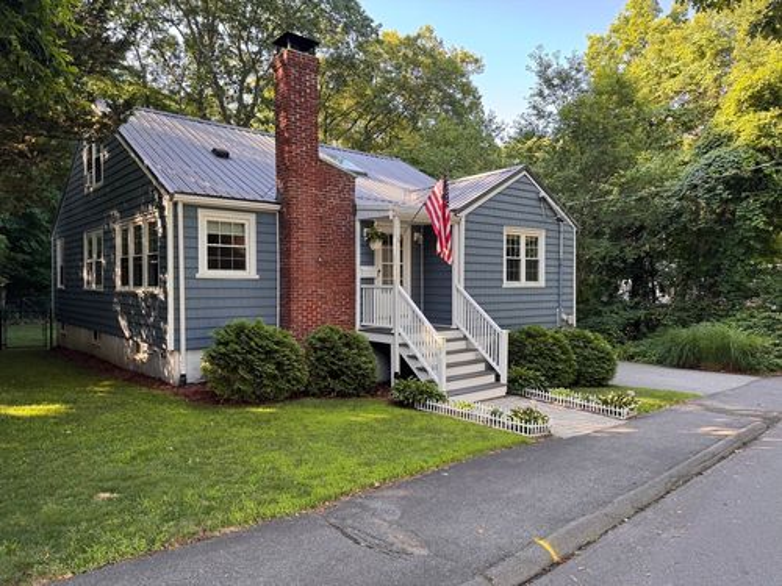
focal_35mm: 24
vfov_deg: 56.8
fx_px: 542
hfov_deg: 71.6
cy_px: 293
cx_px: 391
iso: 64
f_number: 1.78
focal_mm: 6.76
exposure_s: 1/121
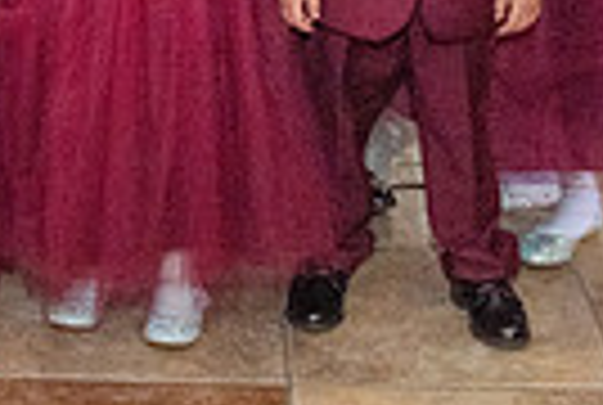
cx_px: 133
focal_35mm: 121
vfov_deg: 11.0
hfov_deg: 16.8
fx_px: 2031
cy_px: -185
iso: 2000
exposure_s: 1/160
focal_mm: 24
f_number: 2.8
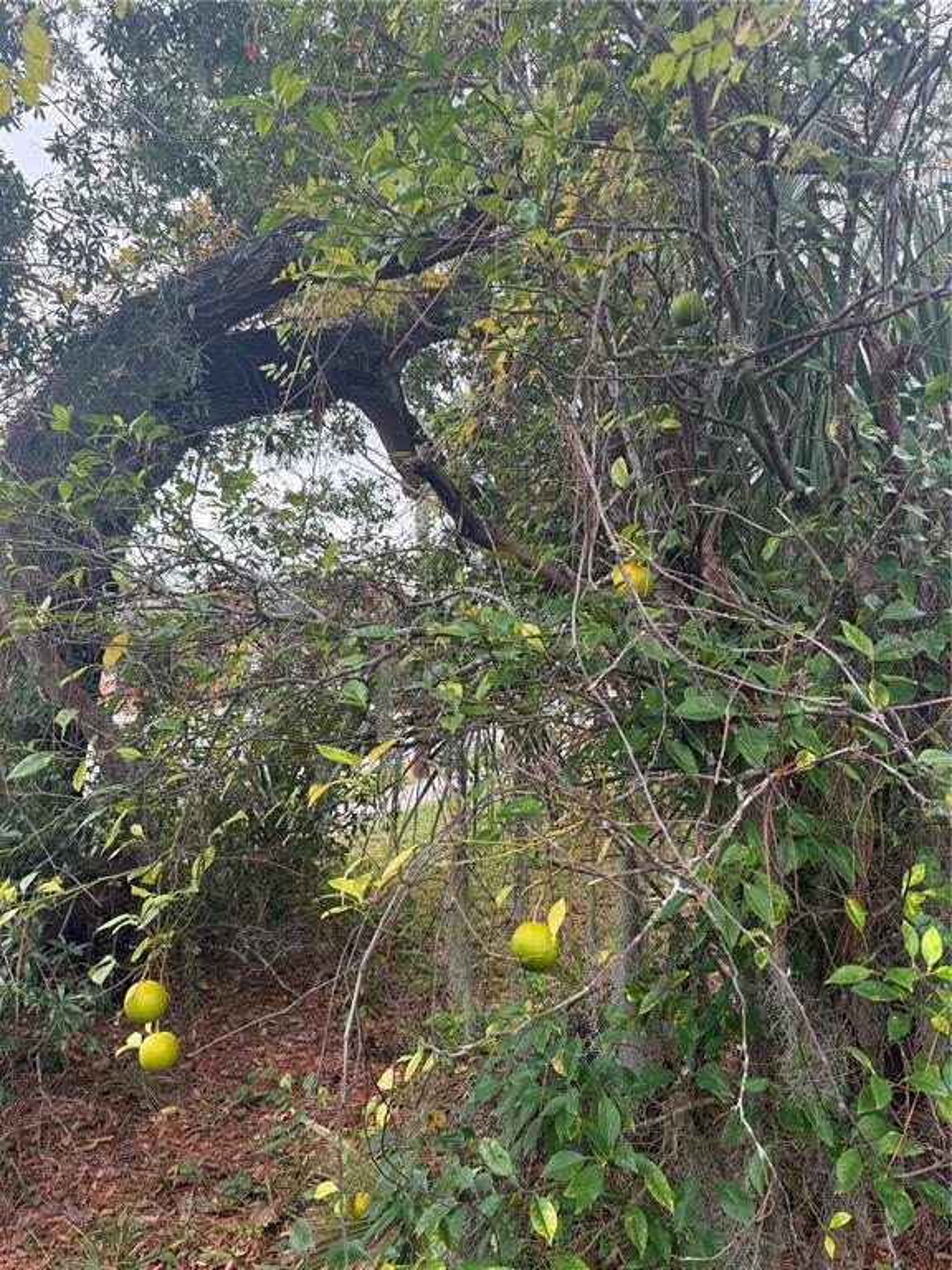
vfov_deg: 71.6
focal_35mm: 24
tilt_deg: +2.0
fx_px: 880
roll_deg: -0.3
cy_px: 635
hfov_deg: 56.8
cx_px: 476
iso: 100
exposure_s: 1/414
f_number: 1.78
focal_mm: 6.76
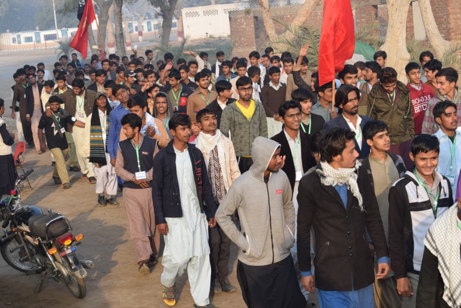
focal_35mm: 82
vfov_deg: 16.6
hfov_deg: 24.6
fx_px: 1057
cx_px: 230
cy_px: 154
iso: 360
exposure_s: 1/250
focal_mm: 55
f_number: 8
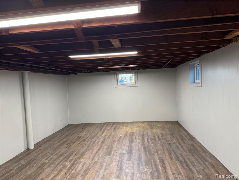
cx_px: 120
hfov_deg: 71.6
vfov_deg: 56.8
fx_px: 166
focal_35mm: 24
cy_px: 90
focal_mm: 6.76
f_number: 1.78
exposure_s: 1/120
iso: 400
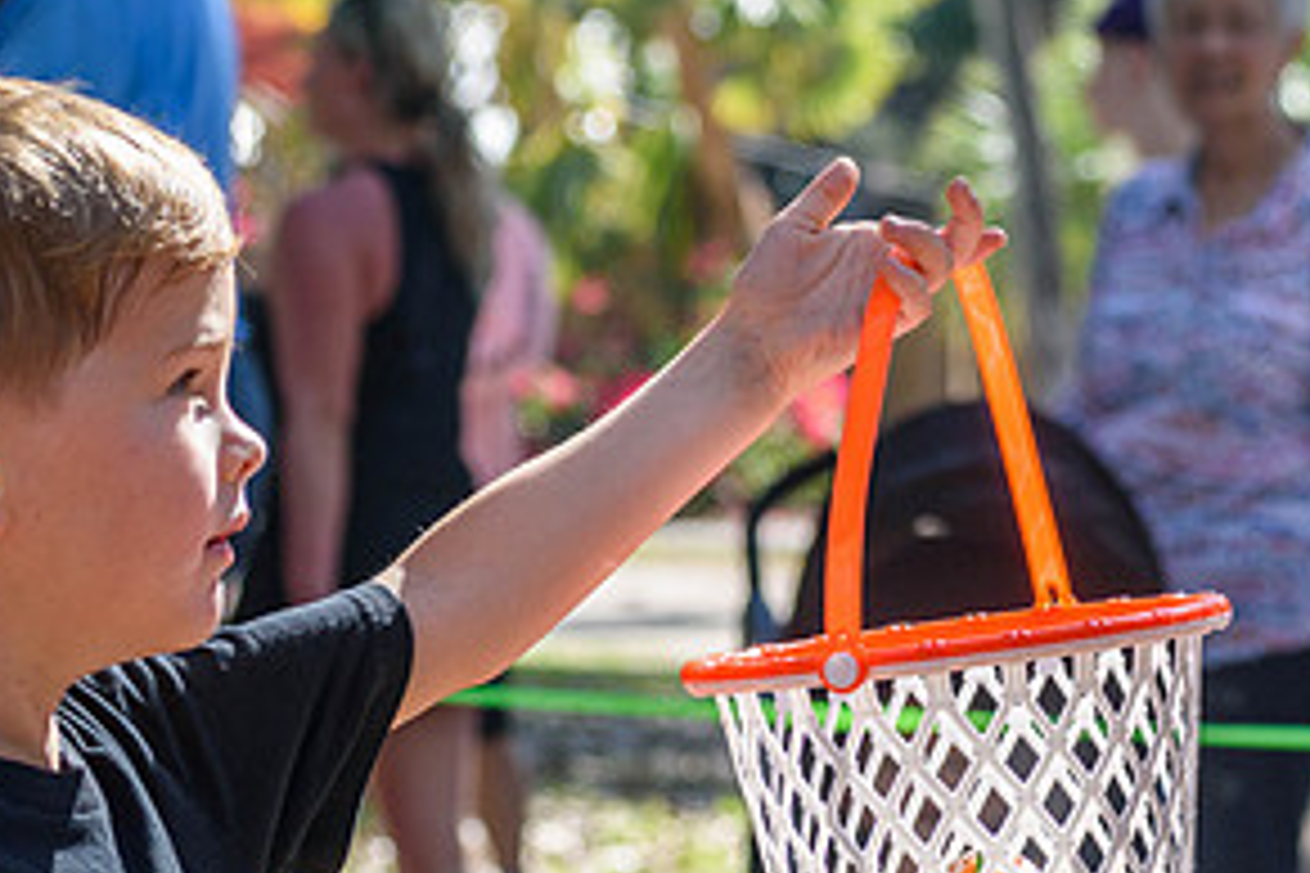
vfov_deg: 6.4
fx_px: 7823
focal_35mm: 215
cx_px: 446
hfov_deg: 9.6
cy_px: 718
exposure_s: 1/500
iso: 220
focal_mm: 72
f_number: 5.6
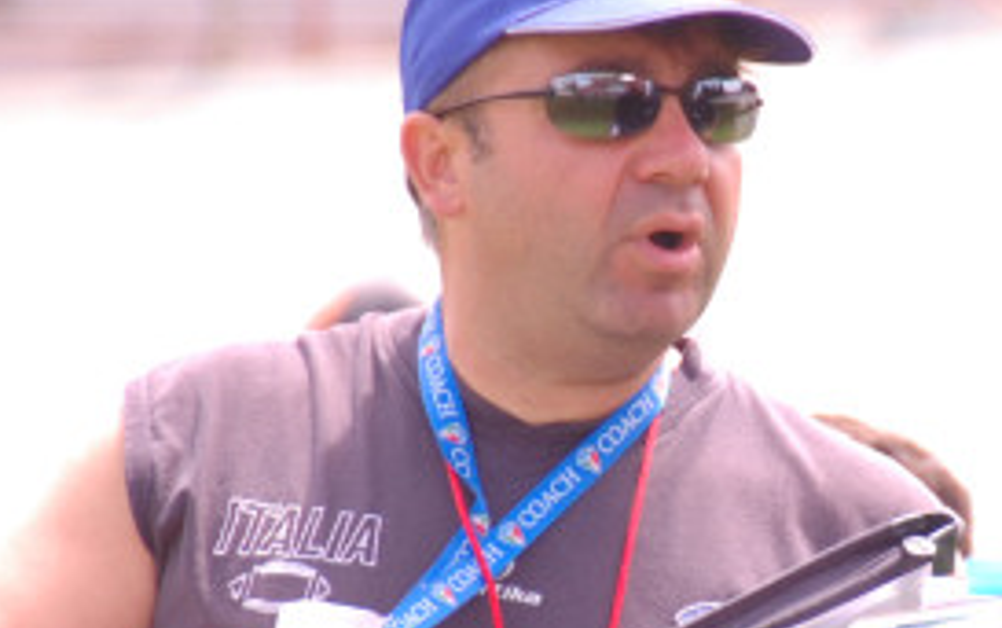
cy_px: 483
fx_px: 24428
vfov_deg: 1.5
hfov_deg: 2.3
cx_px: 771
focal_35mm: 894
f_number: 5.6
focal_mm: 200
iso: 200
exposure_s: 1/200
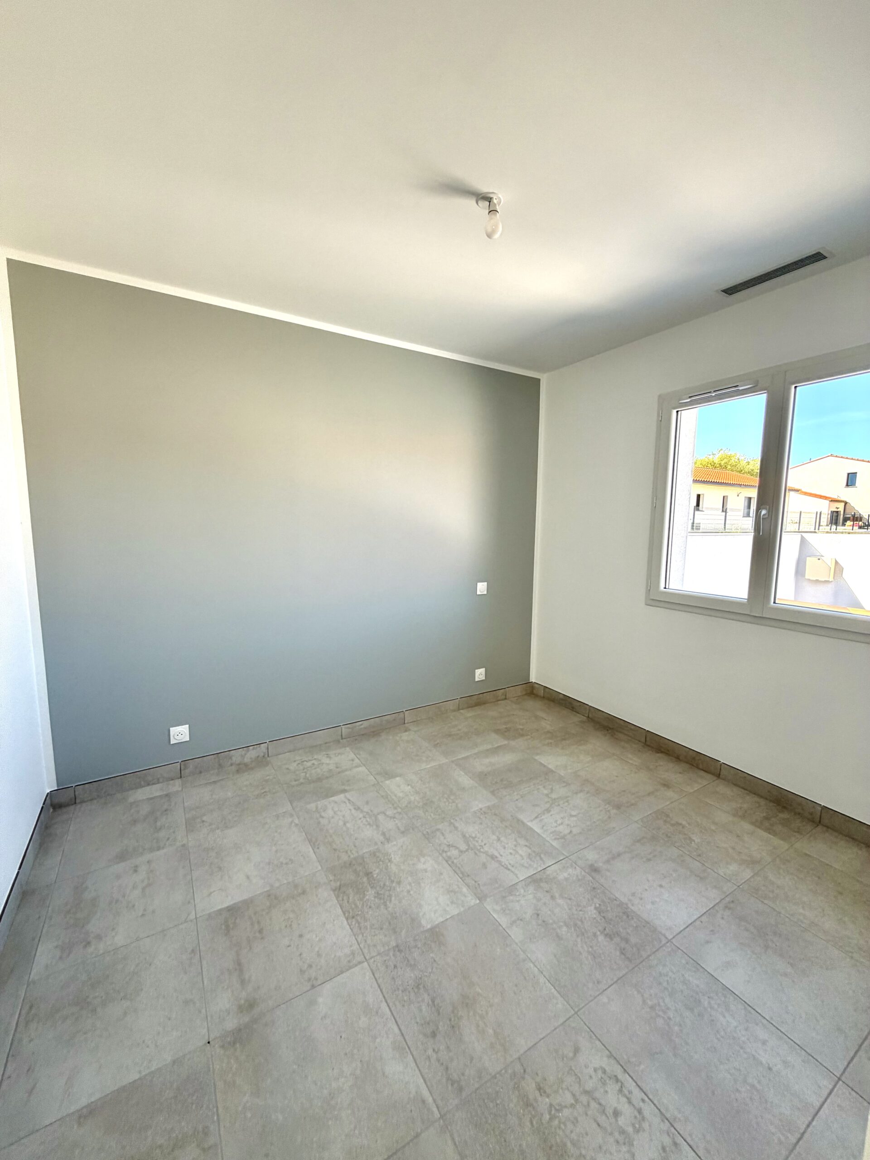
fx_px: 469
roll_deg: +0.7
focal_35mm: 14
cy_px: 580
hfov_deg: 85.7
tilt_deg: -7.1
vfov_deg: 102.1
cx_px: 435
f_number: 2.2
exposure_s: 1/121
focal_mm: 2.22
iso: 64
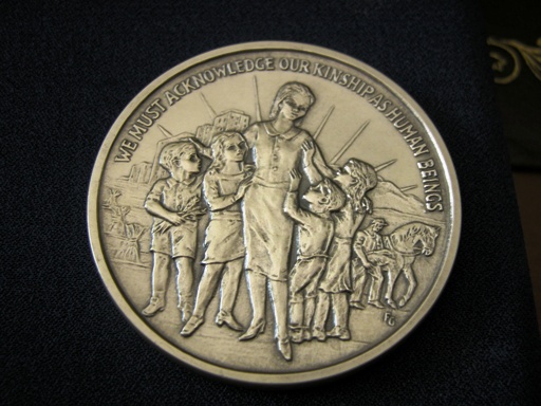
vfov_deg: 27.0
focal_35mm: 54
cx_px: 270
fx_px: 844
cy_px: 203
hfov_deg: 35.5
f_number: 3.1
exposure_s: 1/8.4
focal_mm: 13.7
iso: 100
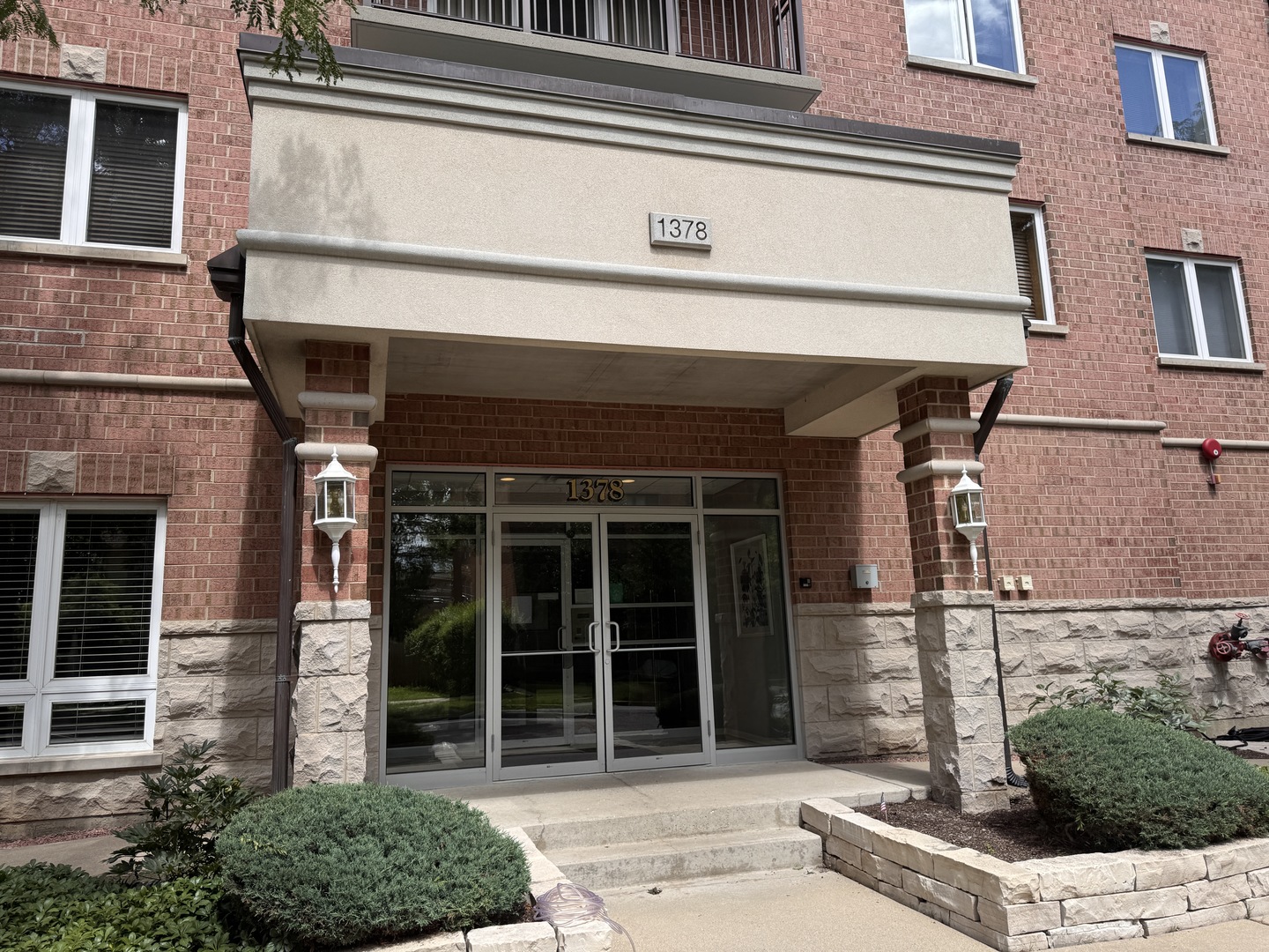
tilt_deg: +9.3
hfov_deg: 71.6
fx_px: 880
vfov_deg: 56.8
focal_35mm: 24
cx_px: 634
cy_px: 476
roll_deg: +1.5
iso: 80
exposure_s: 1/1767
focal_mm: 6.76
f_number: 1.78
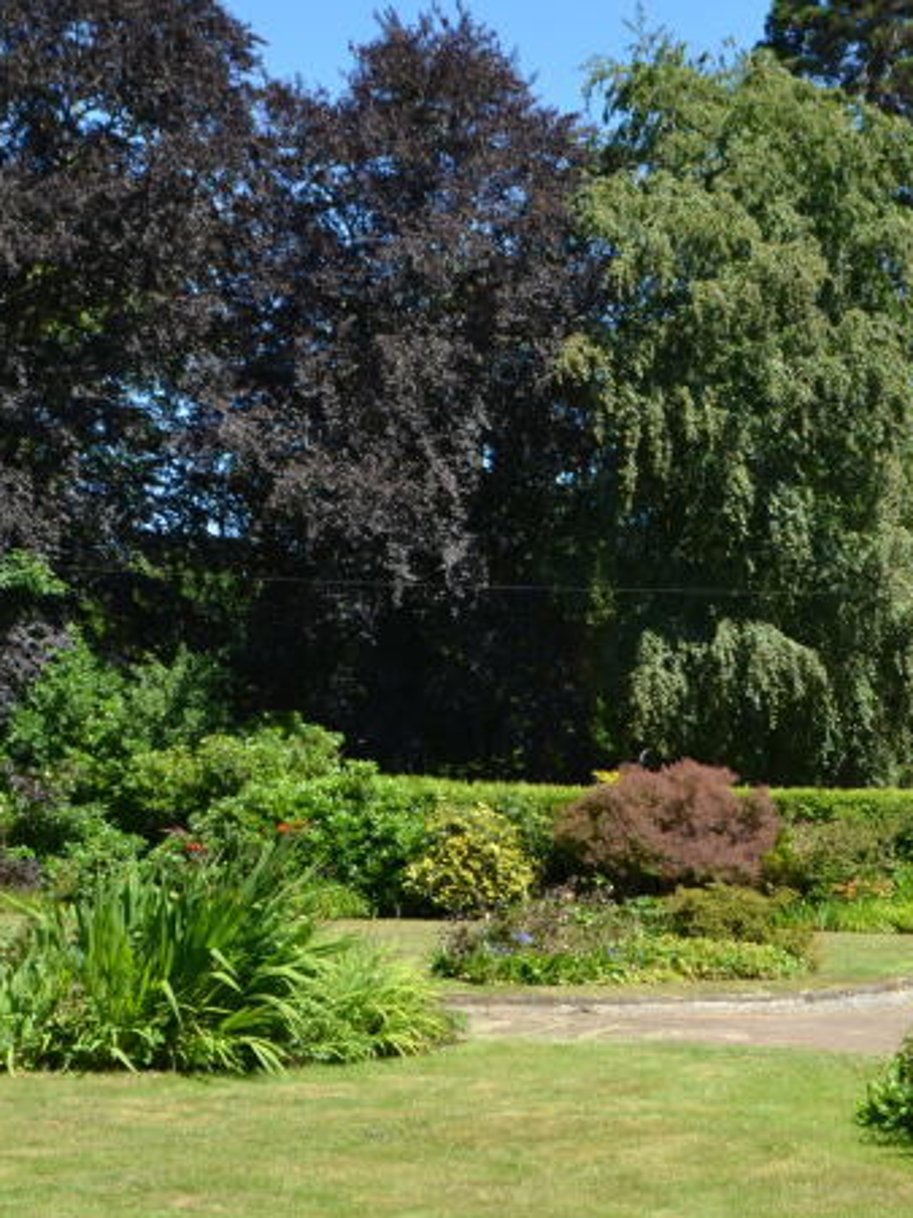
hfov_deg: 24.5
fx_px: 2076
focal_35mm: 59
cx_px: 683
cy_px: 639
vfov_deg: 32.7
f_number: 6.3
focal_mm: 18
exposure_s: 1/160
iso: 100
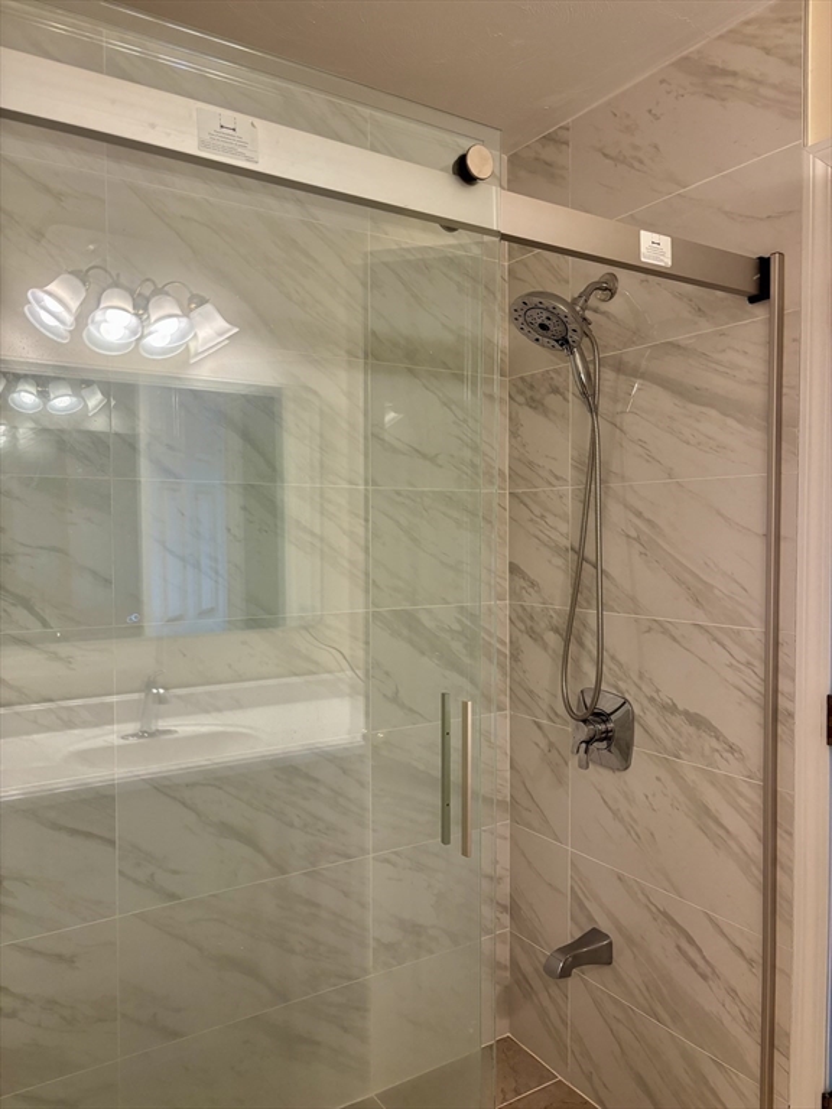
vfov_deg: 67.3
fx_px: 833
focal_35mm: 26
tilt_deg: -2.7
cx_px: 416
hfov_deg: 53.1
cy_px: 554
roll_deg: -0.2
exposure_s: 1/120
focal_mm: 5.96
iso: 125
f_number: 1.6
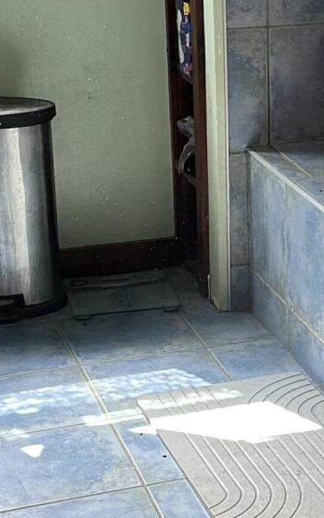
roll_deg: -2.2
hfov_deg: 13.6
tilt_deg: -21.6
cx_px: 318
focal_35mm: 95
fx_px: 1341
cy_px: 284
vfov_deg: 21.8
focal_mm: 5.7
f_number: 1.5
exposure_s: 1/120
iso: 125
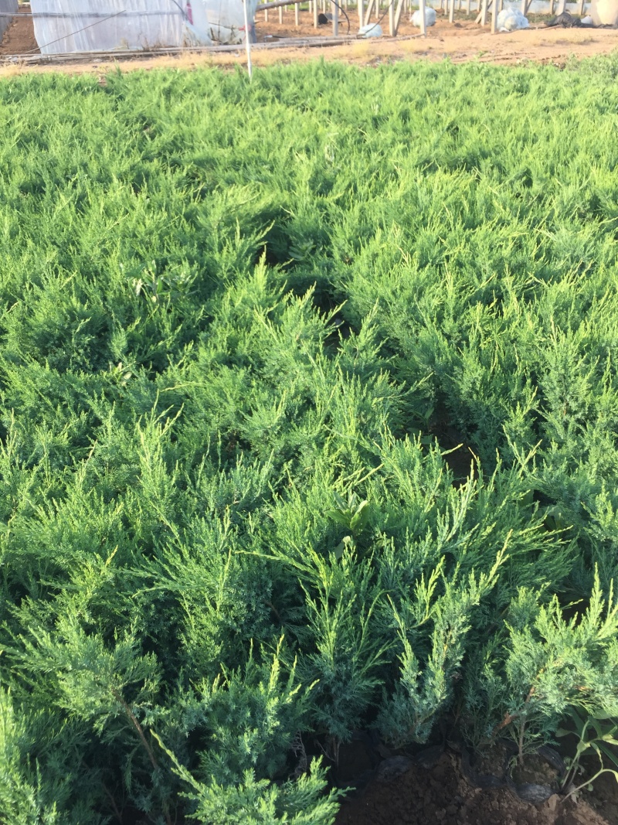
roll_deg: +0.8
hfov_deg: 48.2
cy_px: 412
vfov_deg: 61.7
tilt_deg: -31.0
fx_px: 690
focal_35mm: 29
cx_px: 309
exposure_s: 1/363
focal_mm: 4.15
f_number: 2.2
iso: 32
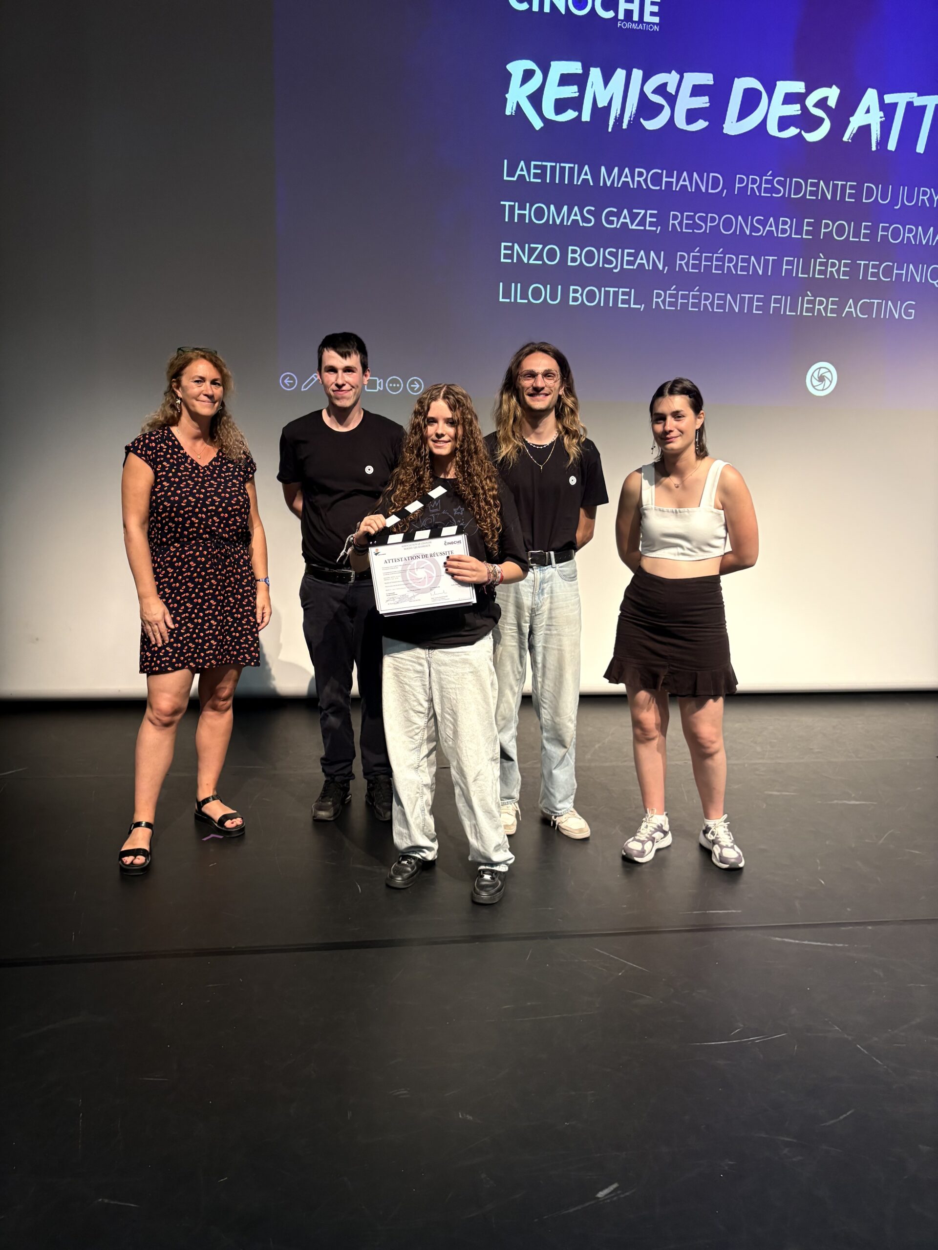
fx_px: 939
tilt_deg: -11.0
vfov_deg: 67.3
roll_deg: -1.1
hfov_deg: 53.1
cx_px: 469
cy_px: 625
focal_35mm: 26
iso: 200
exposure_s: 1/50
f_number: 1.6
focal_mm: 5.96
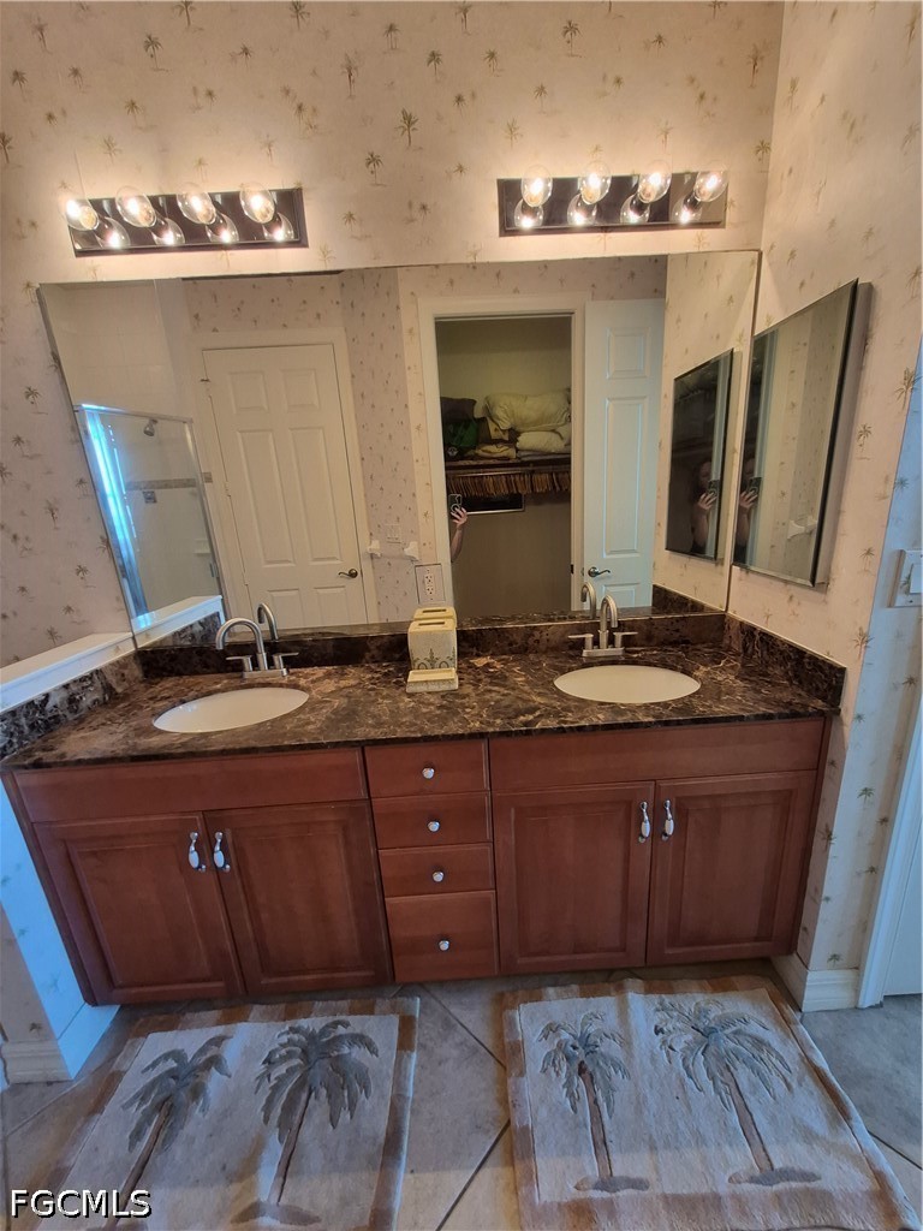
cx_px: 462
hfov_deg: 89.9
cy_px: 616
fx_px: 462
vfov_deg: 106.2
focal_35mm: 13
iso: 160
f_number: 2.2
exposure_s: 1/60
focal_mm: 1.74
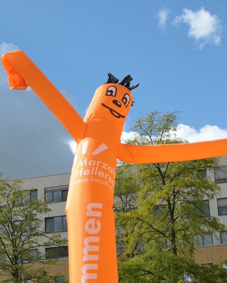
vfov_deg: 25.6
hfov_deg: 20.7
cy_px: 187
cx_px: 108
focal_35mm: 74
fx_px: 621
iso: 200
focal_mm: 32
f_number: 10
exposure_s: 1/400
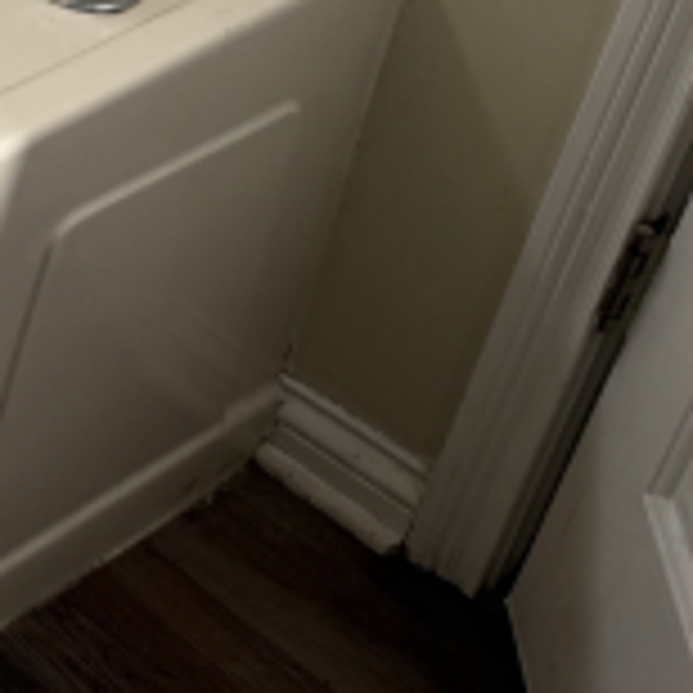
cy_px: -225
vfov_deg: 17.6
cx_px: -772
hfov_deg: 14.8
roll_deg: +0.0
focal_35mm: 92
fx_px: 2084
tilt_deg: -31.2
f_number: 1.78
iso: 80
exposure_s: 1/535
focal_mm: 6.76
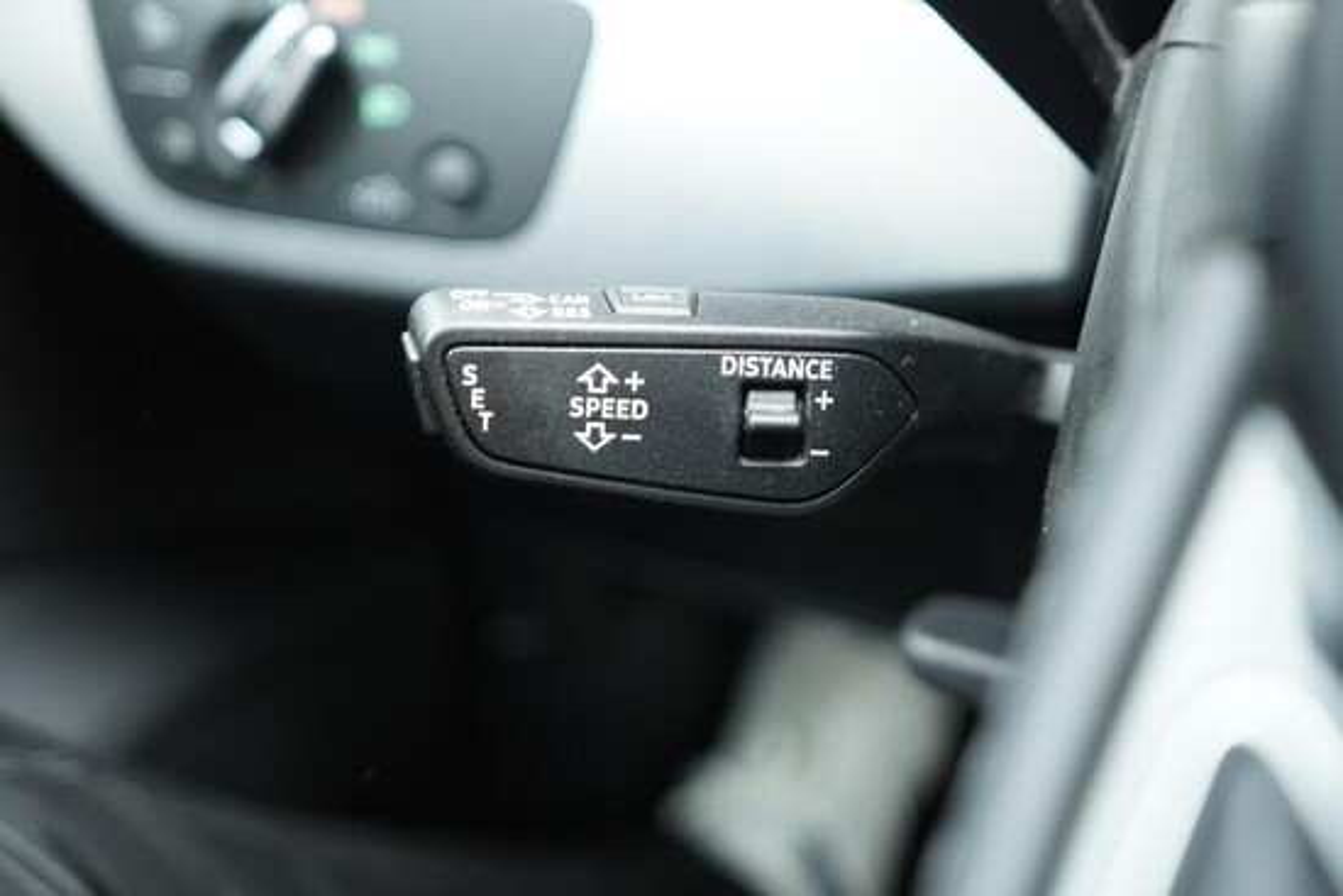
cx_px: 672
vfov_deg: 36.9
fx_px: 1343
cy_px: 448
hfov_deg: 53.1
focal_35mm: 36
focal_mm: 24
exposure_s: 1/40
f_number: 2.8
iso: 1000
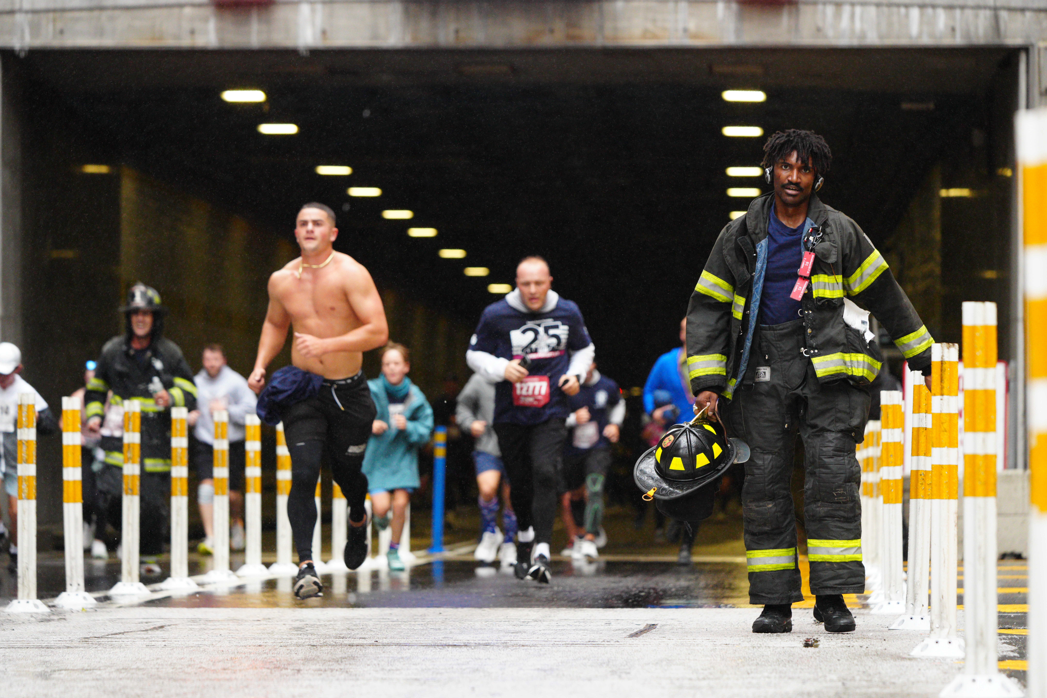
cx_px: 524
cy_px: 349
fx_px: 4391
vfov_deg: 9.1
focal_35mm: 151
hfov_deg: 13.6
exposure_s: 1/1250
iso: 4000
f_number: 4
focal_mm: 151
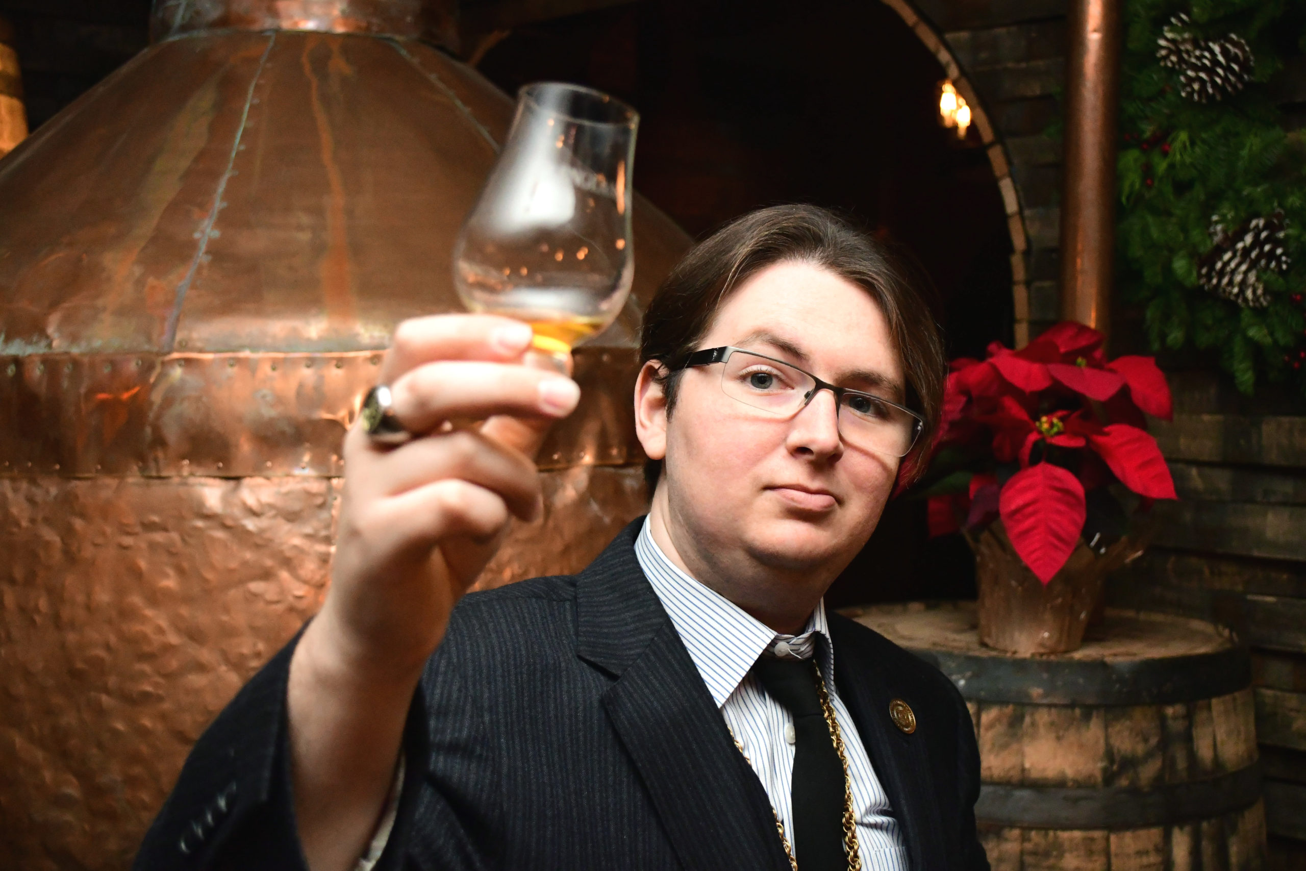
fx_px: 1741
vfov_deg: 28.1
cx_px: 653
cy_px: 436
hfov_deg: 41.1
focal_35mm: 48
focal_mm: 32
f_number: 4.8
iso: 6400
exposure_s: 1/125
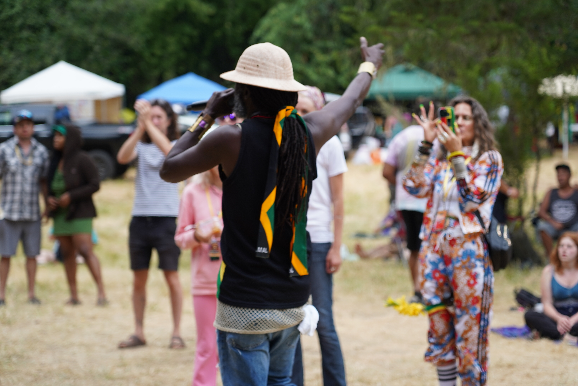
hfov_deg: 19.5
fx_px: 1686
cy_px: 193
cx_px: 289
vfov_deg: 13.0
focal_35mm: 105
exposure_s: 1/160
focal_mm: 105
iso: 250
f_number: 4
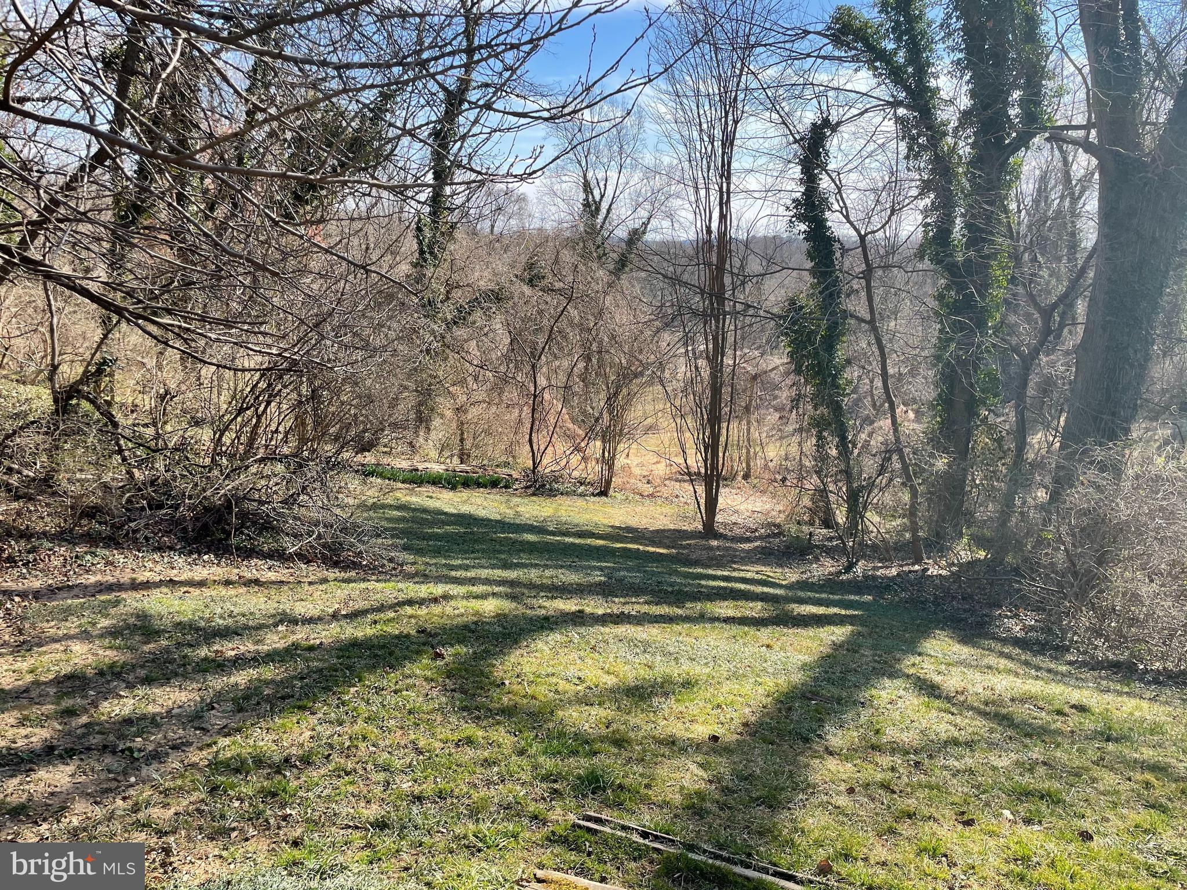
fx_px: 892
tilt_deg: -12.8
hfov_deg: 67.3
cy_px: 445
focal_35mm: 26
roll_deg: -2.2
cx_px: 594
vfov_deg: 53.1
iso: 32
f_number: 1.6
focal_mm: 4.2
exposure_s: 1/1125
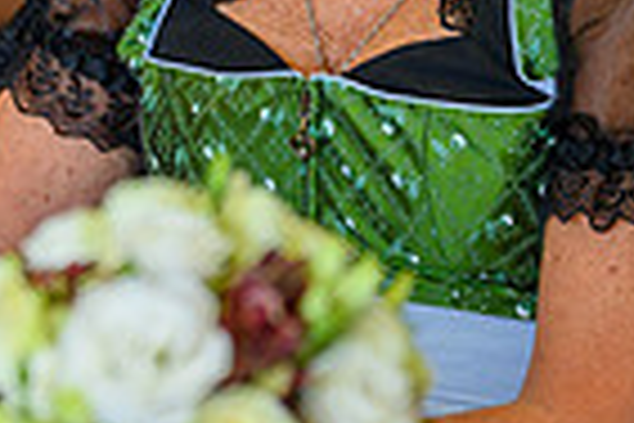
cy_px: -274
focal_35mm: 287
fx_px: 5054
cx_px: -85
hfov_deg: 7.1
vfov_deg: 4.7
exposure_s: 1/320
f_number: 3.2
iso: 500
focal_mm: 70
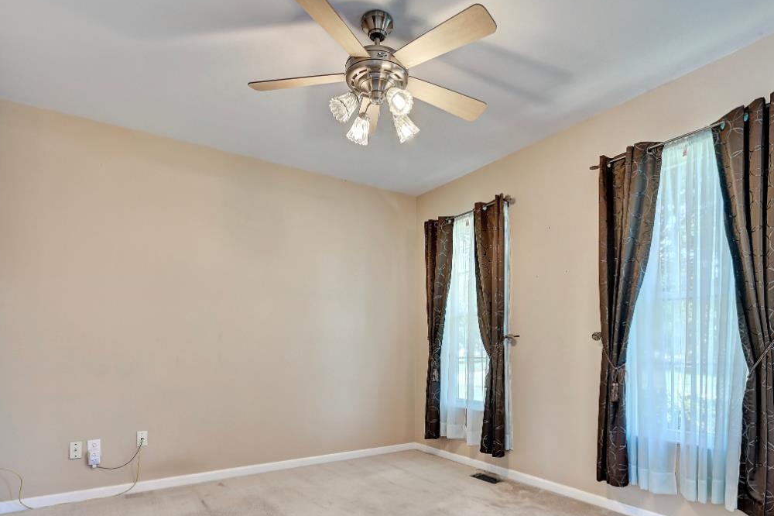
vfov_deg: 57.9
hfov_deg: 81.2
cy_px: 352
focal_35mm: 21
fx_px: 451
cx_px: 407
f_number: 8
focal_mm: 14
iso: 400
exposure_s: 1/5
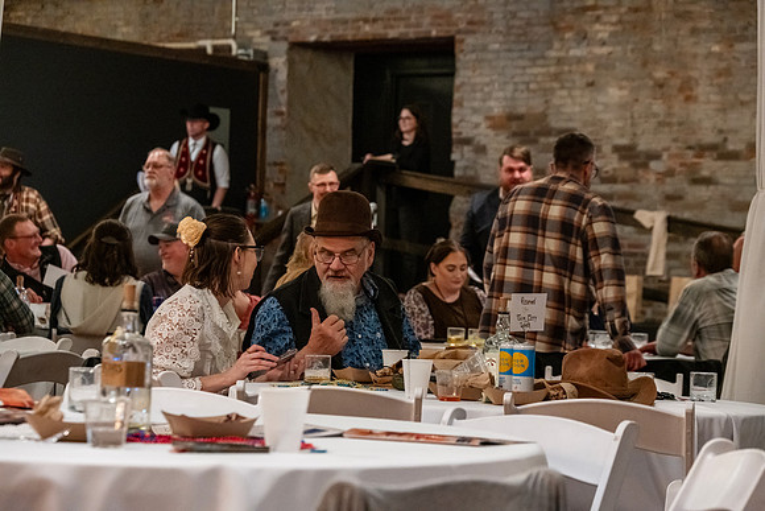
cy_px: 256
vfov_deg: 13.0
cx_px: 382
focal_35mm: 105
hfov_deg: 19.5
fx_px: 2232
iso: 6400
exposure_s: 1/40
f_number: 6.3
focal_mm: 105
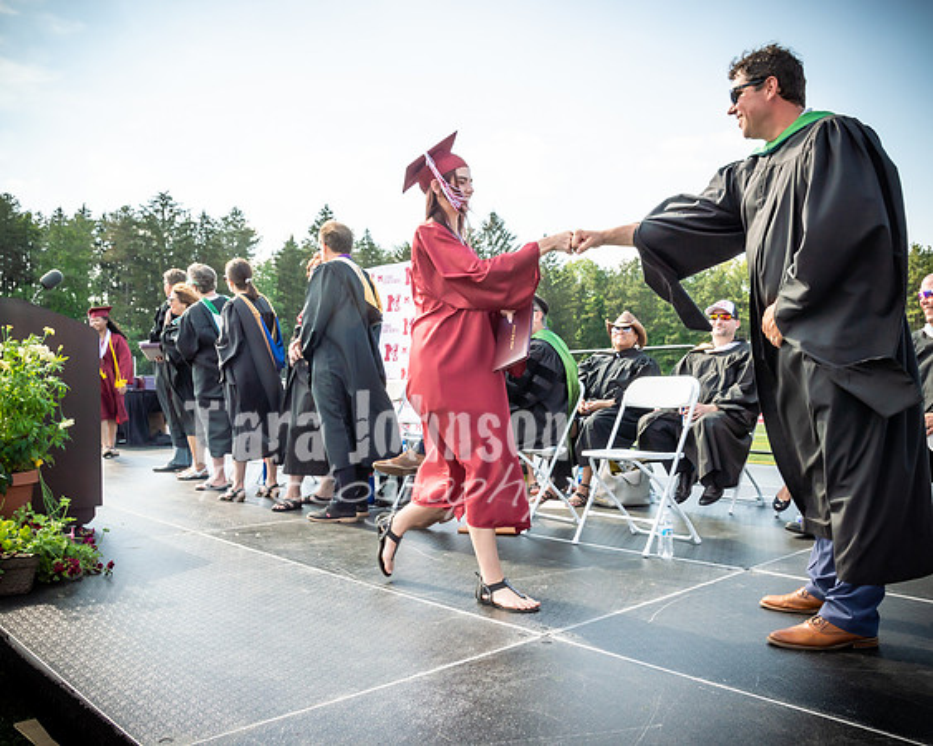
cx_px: 466
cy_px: 373
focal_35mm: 29
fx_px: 794
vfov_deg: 50.3
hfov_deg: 60.9
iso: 200
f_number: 7.1
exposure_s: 1/500
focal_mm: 17
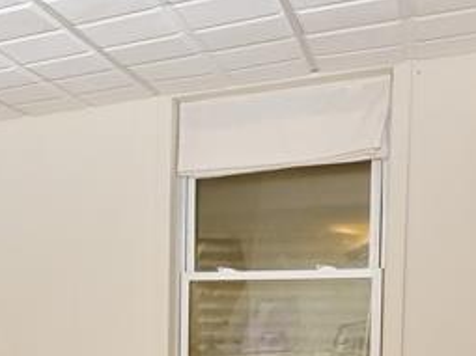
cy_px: 472
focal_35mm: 54
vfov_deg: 23.6
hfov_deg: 28.5
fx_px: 742
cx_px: -157
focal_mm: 14
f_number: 10
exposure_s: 1/60
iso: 800
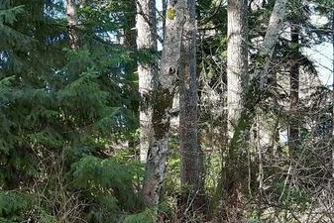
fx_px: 817
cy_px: 145
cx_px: 135
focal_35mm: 88
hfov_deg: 23.1
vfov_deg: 15.5
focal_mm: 10.57
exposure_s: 1/144
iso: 100
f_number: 2.8
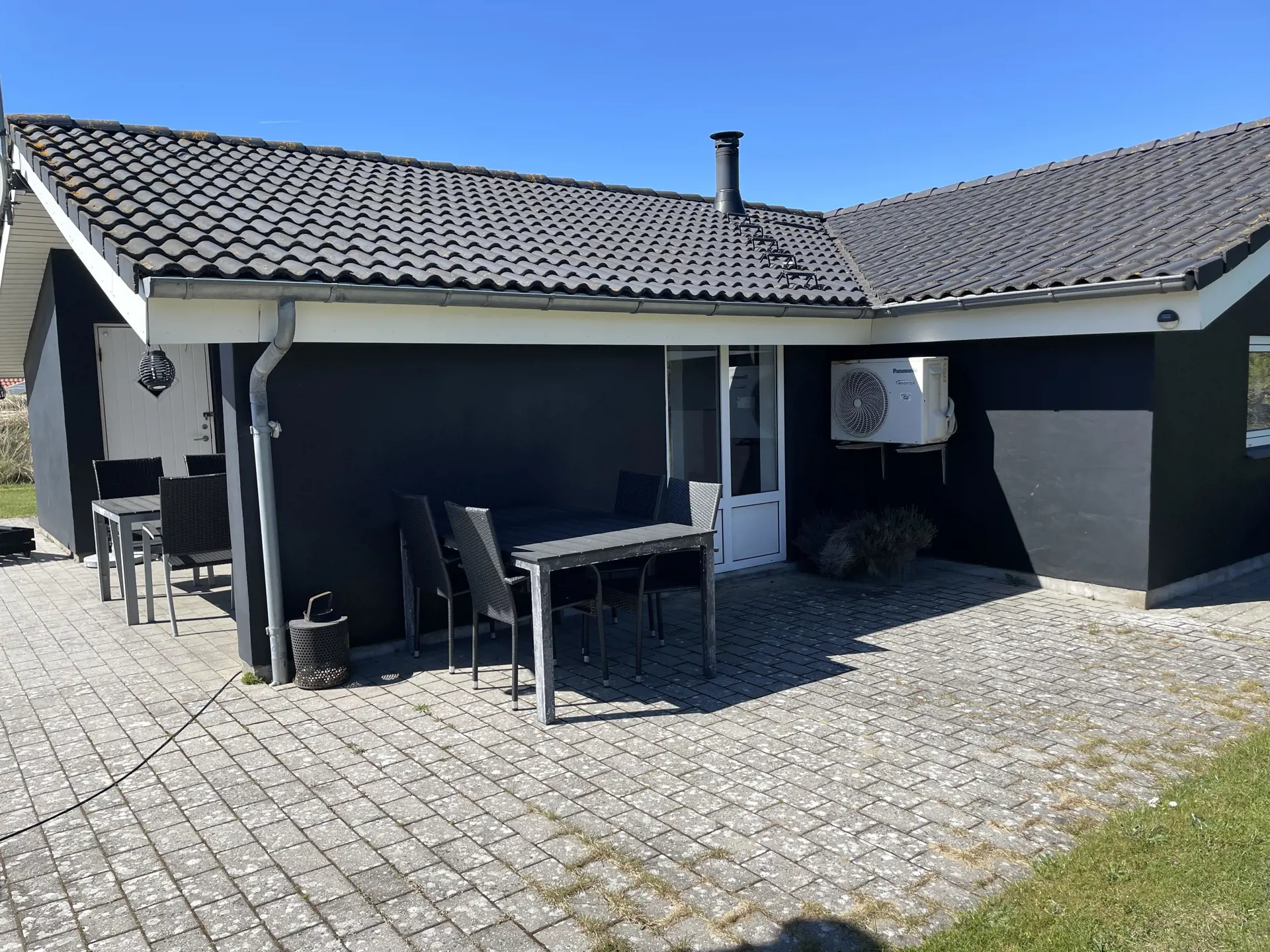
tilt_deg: -5.0
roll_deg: +2.0
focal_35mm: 26
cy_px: 476
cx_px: 635
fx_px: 954
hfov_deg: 67.3
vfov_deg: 53.1
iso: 32
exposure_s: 1/1984
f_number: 1.6
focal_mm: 4.2
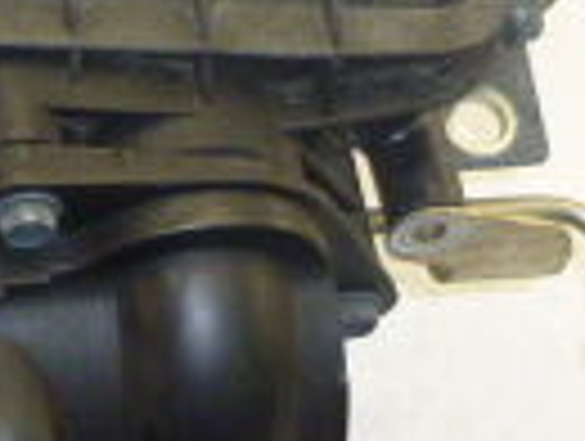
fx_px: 2083
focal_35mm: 123
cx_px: -274
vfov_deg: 11.7
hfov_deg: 14.9
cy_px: -158
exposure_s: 1/60
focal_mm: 4.5
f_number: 3.1
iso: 250
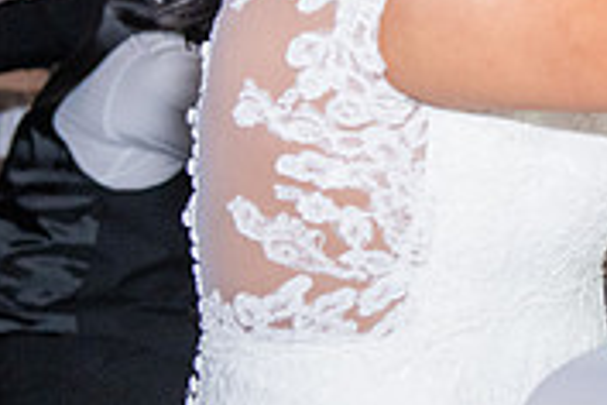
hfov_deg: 12.9
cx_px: 768
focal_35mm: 154
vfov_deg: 8.8
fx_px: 2596
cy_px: -129
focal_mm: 45
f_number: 4
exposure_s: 1/160
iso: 1600
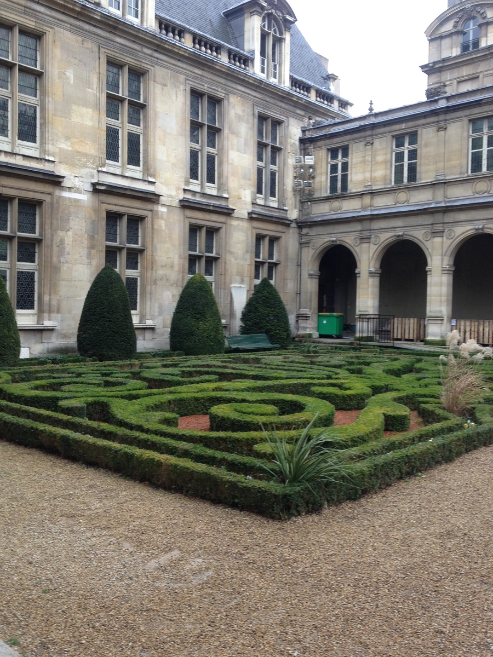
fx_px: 665
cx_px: 246
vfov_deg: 52.6
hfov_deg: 40.7
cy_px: 328
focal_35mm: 35
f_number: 2.4
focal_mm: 4.28
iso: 50
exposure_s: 1/60
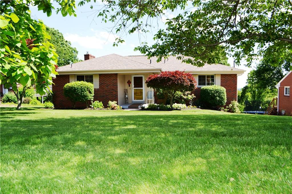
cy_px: 97
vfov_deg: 47.9
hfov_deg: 67.4
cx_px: 146
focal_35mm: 27
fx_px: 219
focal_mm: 18
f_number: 6.3
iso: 100
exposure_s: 1/160
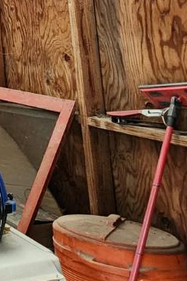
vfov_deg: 31.2
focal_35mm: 58
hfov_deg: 13.7
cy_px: -16
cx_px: -294
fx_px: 452
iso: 320
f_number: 2.2
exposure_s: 1/60
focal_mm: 2.2
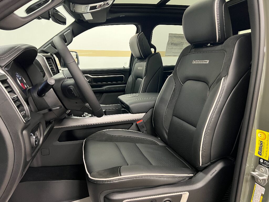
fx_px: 202
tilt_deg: -9.7
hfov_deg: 67.3
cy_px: 101
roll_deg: +1.3
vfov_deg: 53.1
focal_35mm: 26
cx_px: 134
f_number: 1.5
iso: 500
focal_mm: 5.7
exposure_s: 1/60
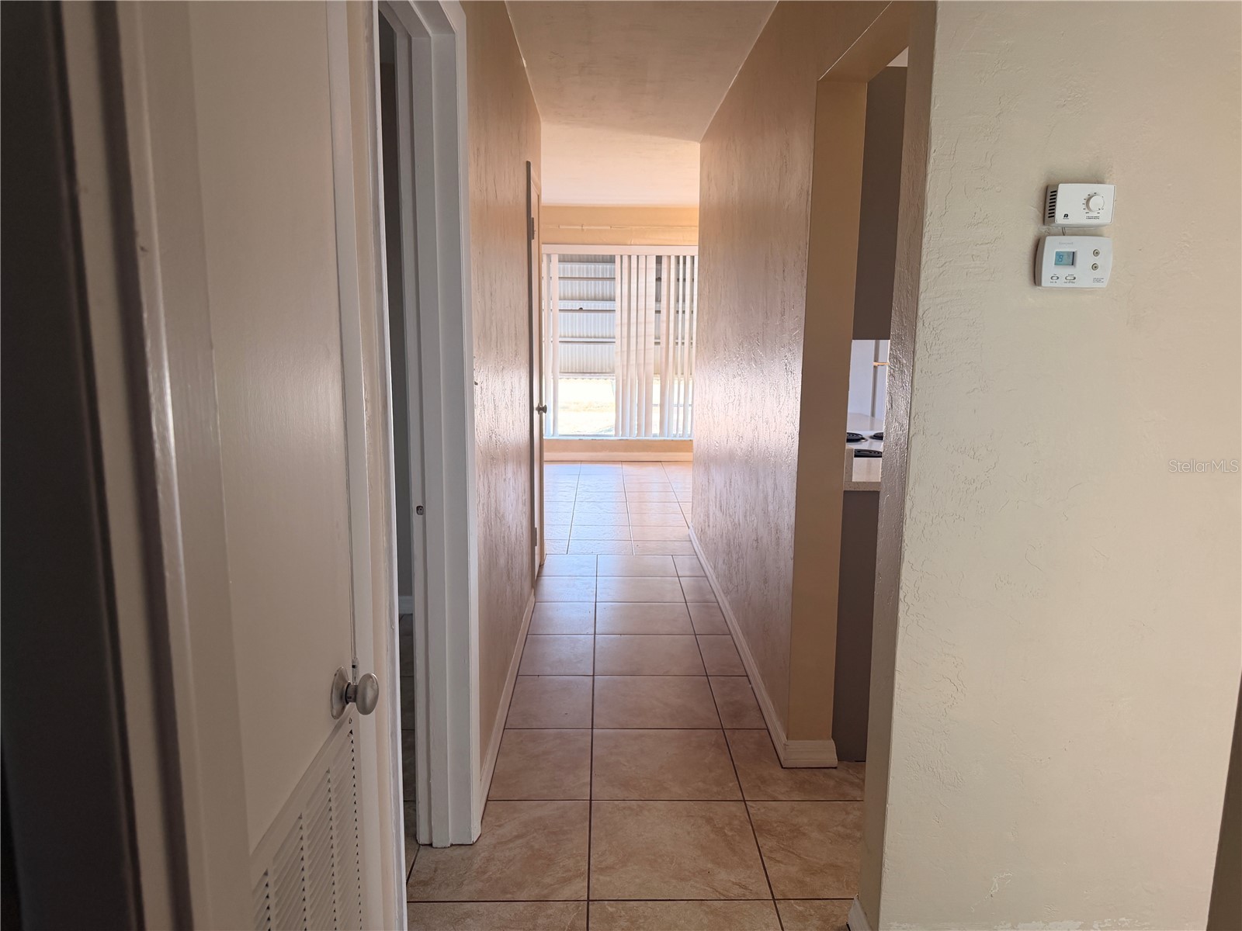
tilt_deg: -8.9
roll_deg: -0.2
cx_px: 621
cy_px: 466
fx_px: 861
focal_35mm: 24
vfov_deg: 56.8
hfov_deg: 71.6
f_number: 1.78
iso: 125
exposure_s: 1/121
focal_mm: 6.76
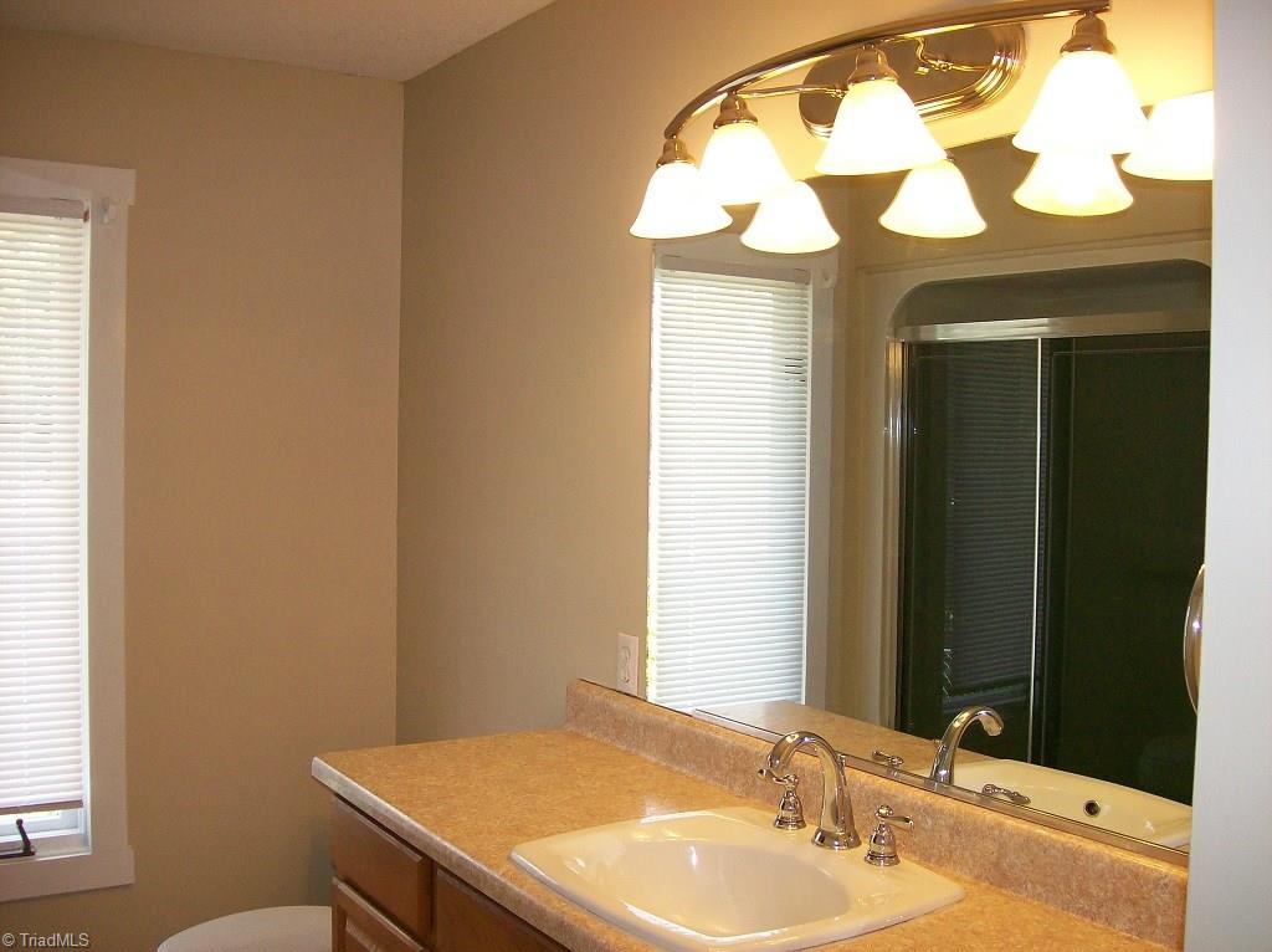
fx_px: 1322
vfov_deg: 39.6
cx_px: 636
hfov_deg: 51.4
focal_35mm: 36
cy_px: 476
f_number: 2.7
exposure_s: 1/95.9
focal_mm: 6
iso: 140
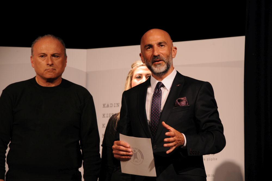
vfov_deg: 7.9
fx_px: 1313
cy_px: 90
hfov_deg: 11.8
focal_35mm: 174
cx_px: 136
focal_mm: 116
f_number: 6.3
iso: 640
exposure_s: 1/160
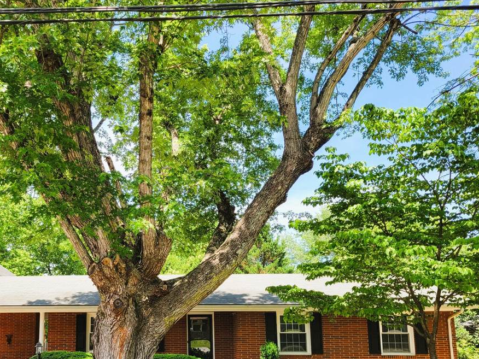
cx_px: 163
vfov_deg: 37.1
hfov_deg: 48.2
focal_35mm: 38
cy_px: 256
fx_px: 526
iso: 40
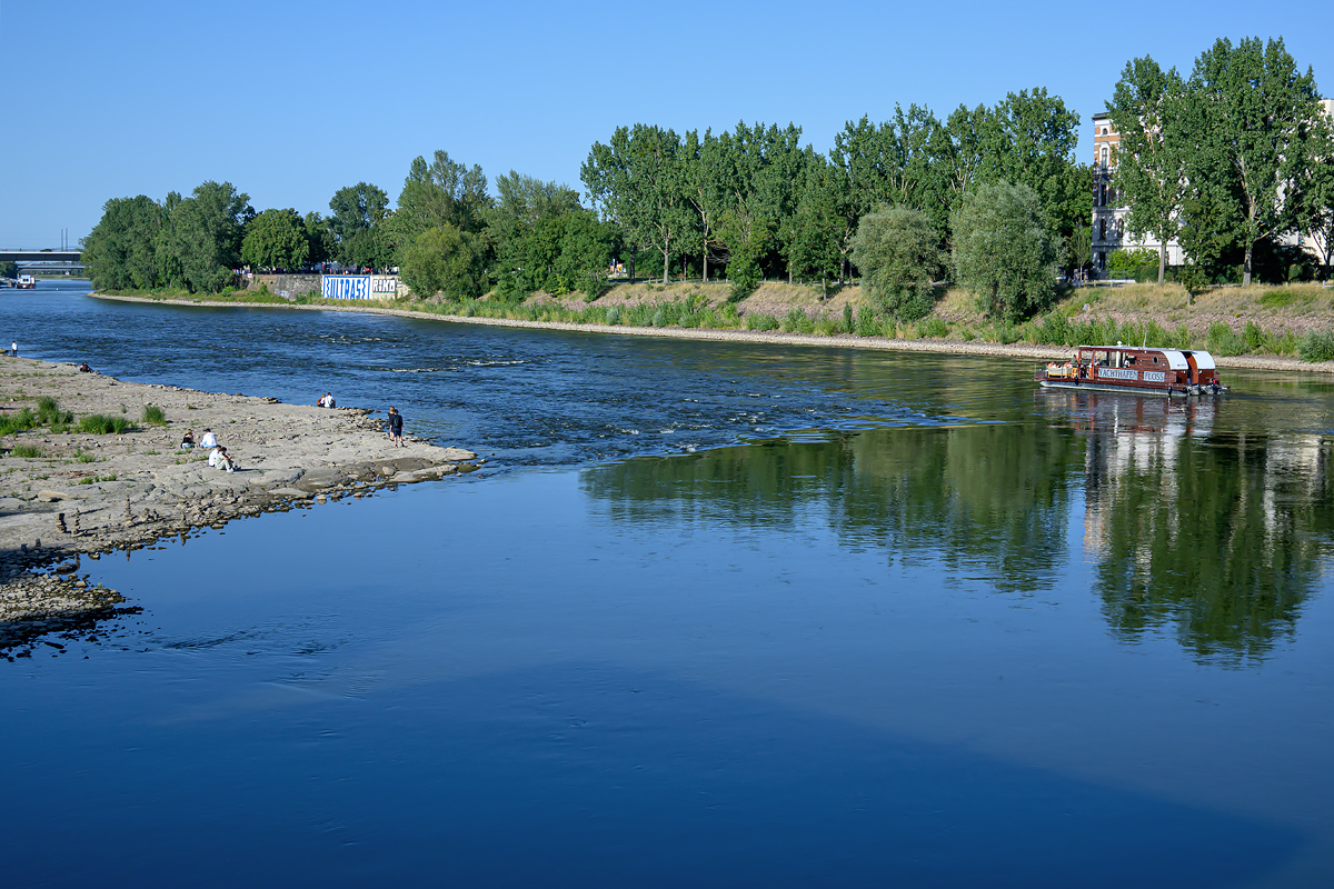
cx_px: 667
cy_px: 444
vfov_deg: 27.3
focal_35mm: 50
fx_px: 1834
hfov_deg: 40.0
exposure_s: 1/1000
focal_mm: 33
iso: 200
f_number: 8
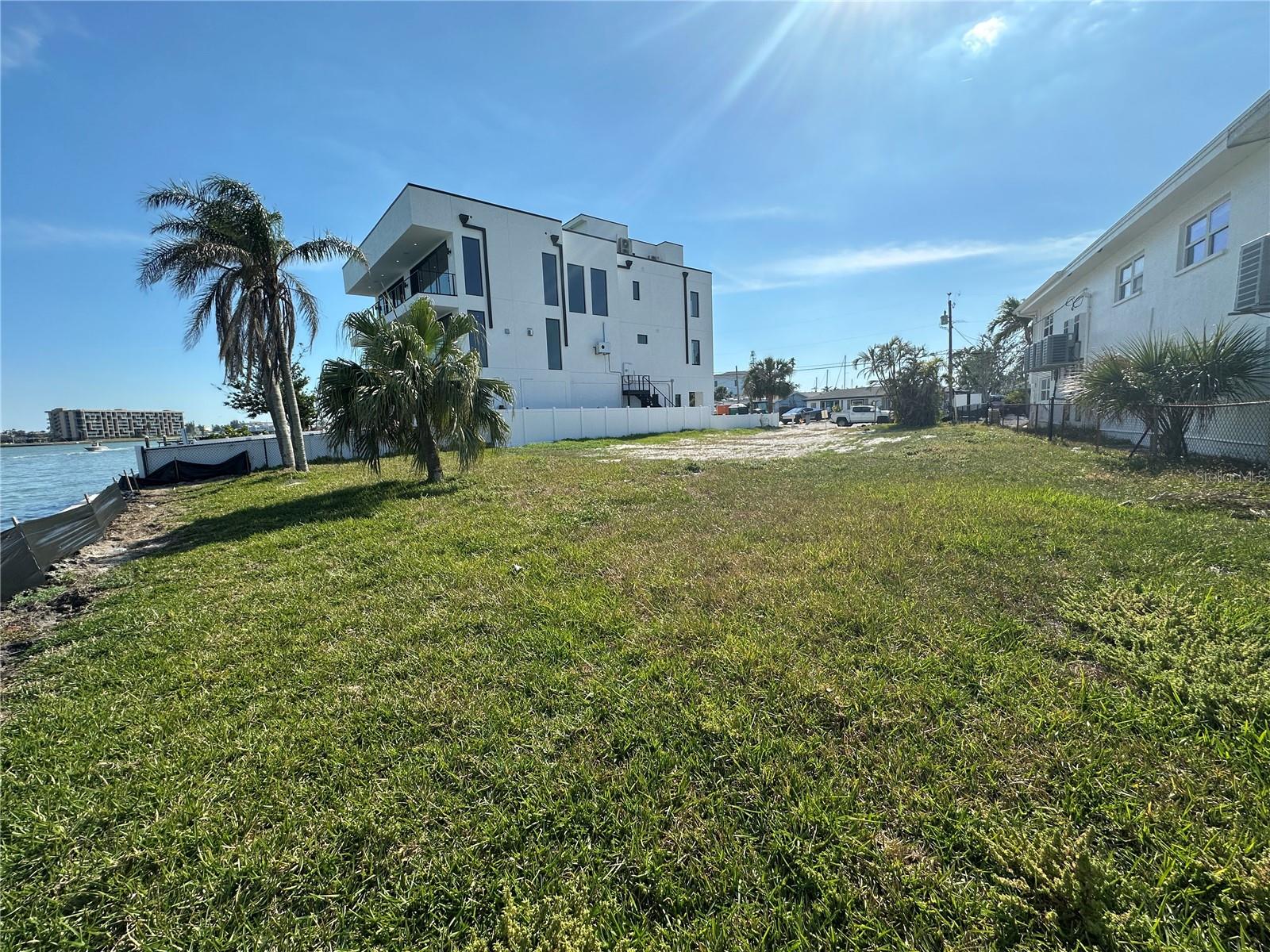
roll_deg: +2.2
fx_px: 514
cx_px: 635
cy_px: 476
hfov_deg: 102.1
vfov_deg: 85.7
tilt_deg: -6.3
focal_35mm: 14
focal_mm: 2.22
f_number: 2.2
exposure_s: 1/2174
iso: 50
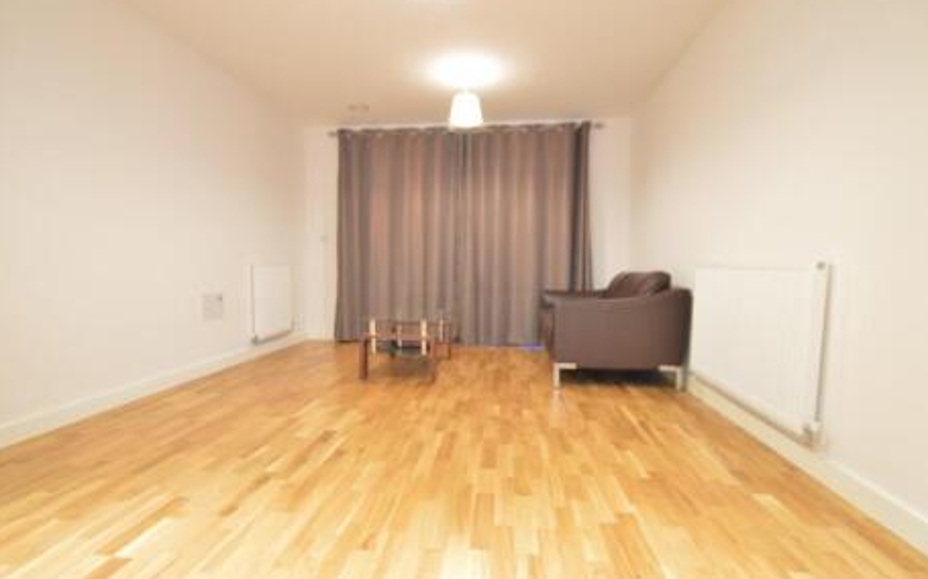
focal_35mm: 16
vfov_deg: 71.2
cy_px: 295
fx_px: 405
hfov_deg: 97.8
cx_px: 447
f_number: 3.5
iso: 100
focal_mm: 10
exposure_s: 1/1.6
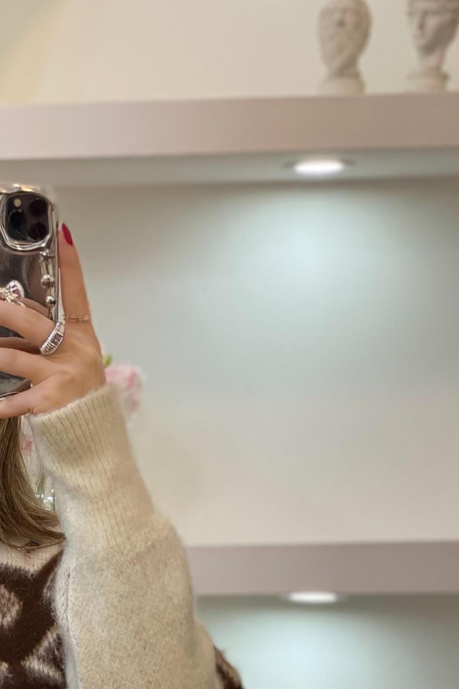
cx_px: -115
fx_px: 2372
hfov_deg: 10.8
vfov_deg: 16.0
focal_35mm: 124
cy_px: 783
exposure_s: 1/100
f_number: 2
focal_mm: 6
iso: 80
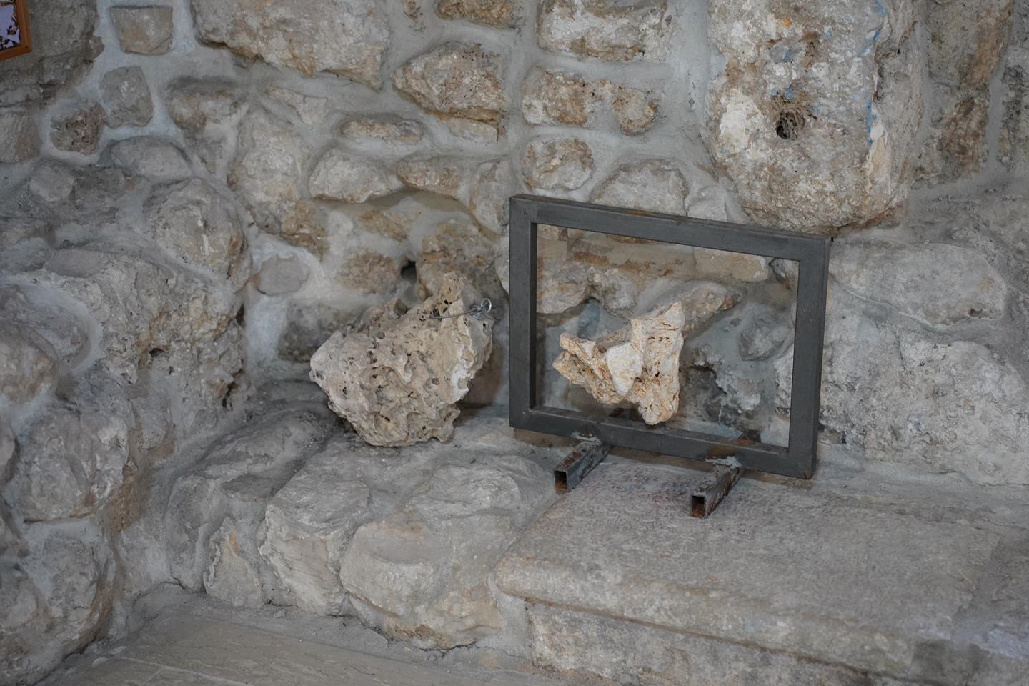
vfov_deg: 18.2
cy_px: 343
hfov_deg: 27.0
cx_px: 514
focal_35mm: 75
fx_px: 2144
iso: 3200
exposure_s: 1/100
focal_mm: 75
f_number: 2.8
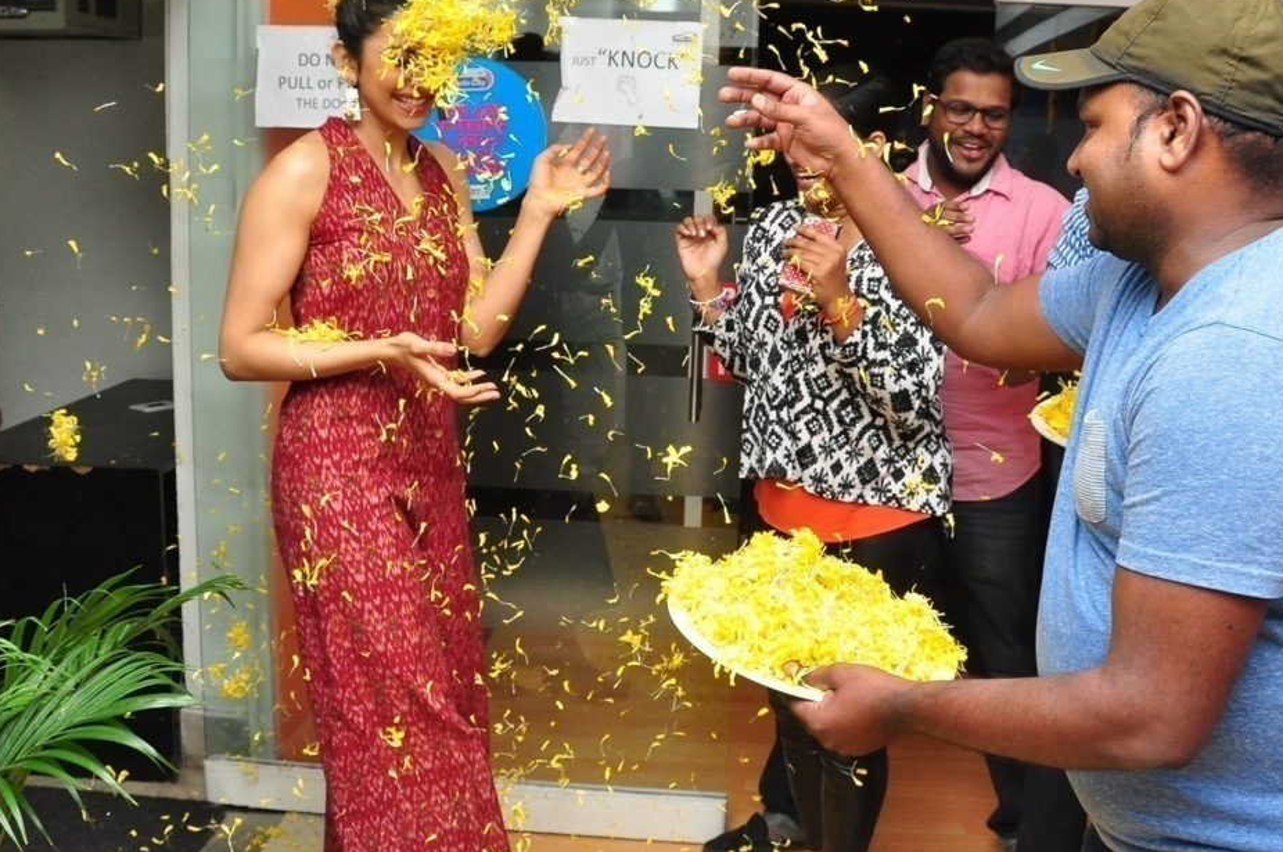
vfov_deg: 37.7
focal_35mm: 35
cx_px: 647
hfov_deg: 54.5
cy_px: 355
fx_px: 1246
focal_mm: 18
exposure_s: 1/125
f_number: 8
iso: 1250
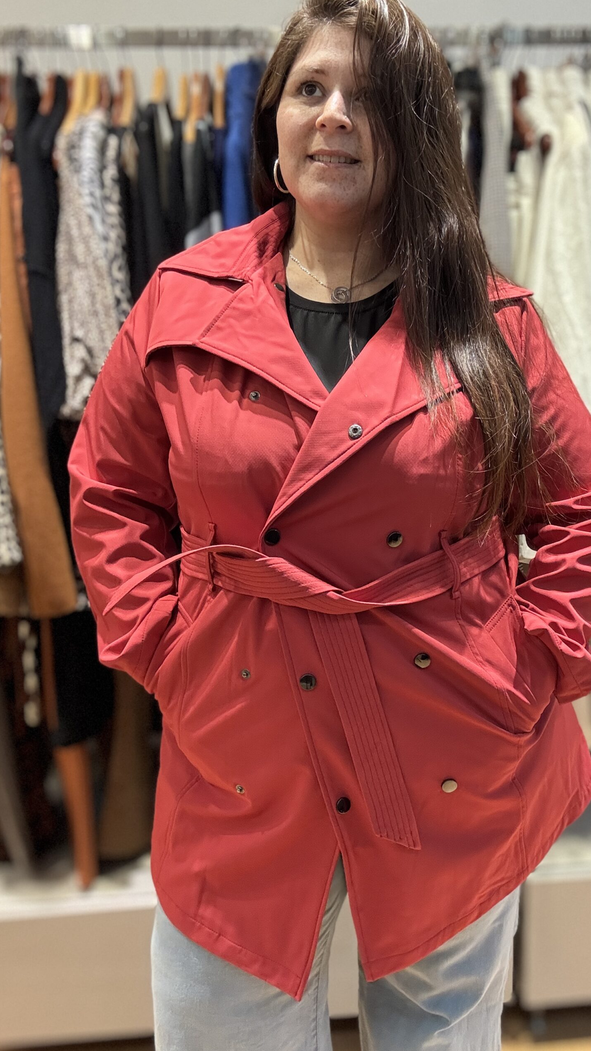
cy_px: 529
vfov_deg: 59.5
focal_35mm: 33
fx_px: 919
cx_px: 337
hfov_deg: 35.6
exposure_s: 1/50
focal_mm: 2.69
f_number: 1.9
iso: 250
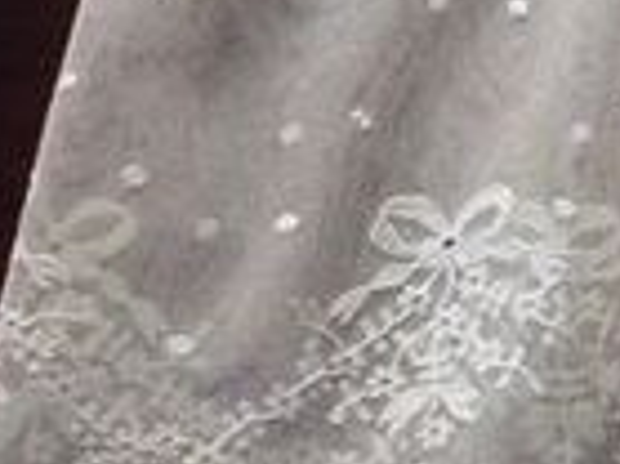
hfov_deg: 10.6
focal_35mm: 176
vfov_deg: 8.3
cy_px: -147
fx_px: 3150
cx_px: 1097
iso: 400
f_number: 2.8
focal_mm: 5.8
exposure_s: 1/320
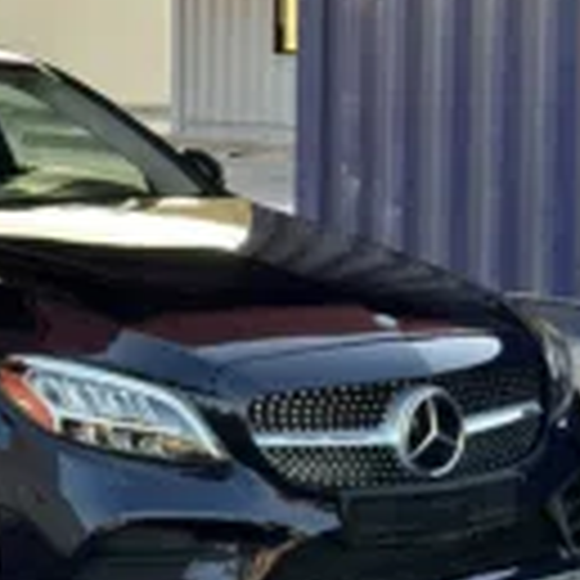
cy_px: 162
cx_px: -45
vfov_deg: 13.2
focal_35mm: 132
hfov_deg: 13.0
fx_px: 2502
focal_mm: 6.86
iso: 80
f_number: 1.78
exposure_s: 1/464
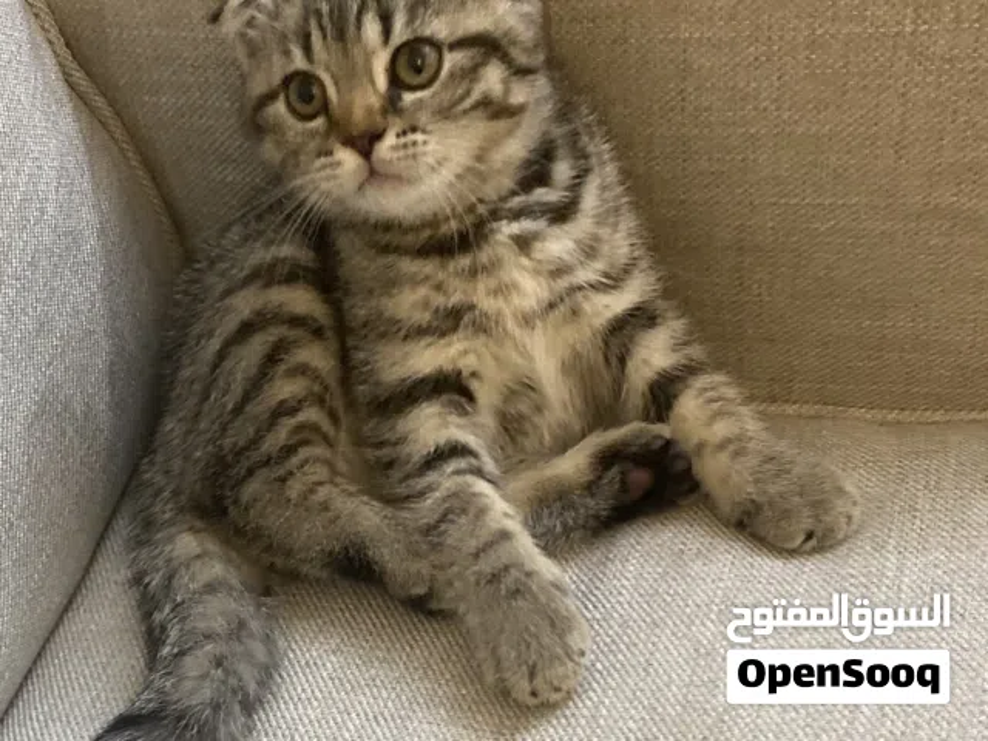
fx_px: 742
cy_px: 370
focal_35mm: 26
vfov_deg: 53.1
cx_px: 494
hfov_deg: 67.3
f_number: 1.8
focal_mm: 4.25
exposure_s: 1/50
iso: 500
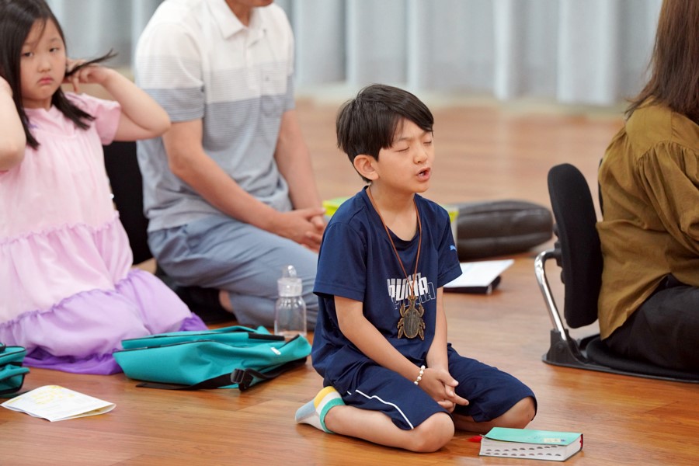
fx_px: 3883
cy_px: 233
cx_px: 350
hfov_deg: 10.3
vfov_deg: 6.9
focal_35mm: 200
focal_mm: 200
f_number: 4
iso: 4000
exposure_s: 1/250
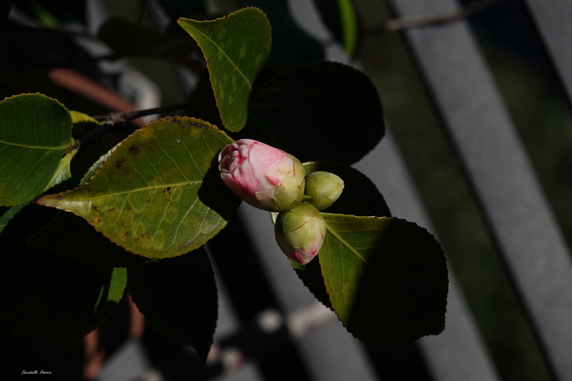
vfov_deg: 3.8
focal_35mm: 361
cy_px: 190
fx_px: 5735
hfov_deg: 5.7
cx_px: 286
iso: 100
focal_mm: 132.24
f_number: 7.1
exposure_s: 1/800
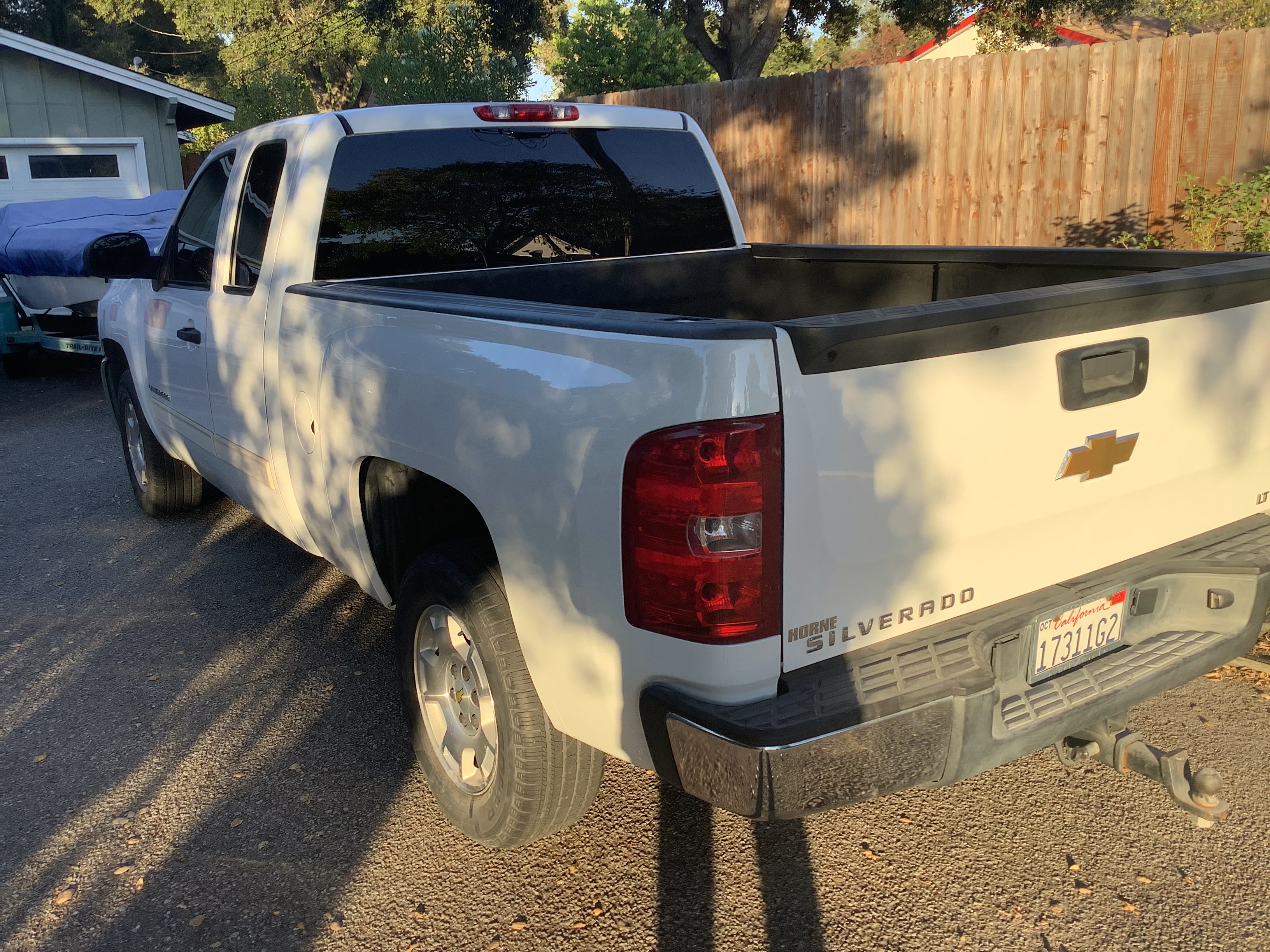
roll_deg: +0.3
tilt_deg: -19.7
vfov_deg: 45.4
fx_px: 1137
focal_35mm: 31
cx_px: 635
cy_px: 476
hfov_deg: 58.4
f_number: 2.4
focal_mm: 3.3
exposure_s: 1/238
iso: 25
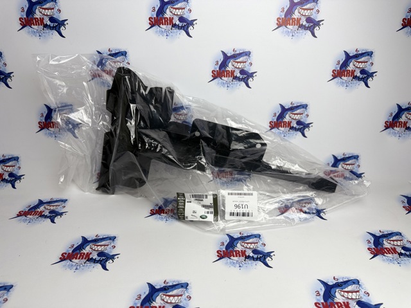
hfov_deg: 71.6
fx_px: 285
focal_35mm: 24
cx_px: 206
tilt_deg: -27.1
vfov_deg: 56.8
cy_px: 154
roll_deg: -0.7
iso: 80
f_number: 1.78
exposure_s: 1/393
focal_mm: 6.76
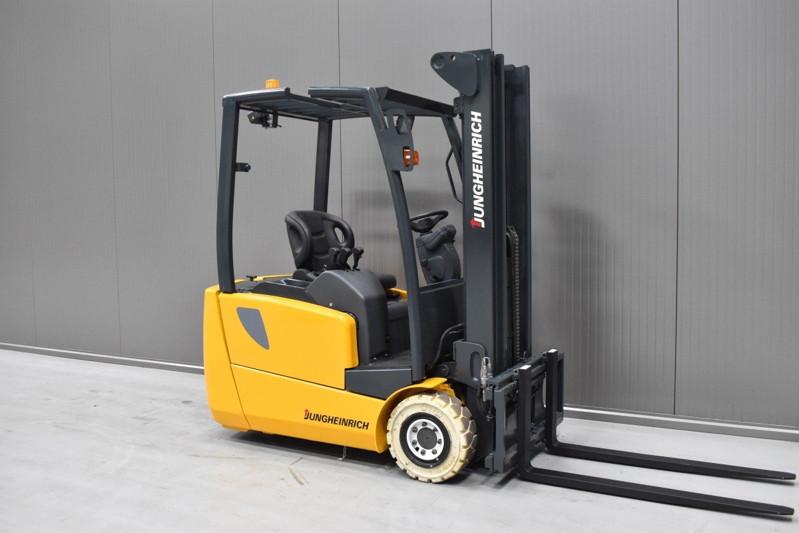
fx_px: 766
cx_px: 400
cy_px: 266
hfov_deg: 55.1
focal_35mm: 34
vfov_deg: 38.4
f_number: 5
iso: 1600
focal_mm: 23
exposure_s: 1/40
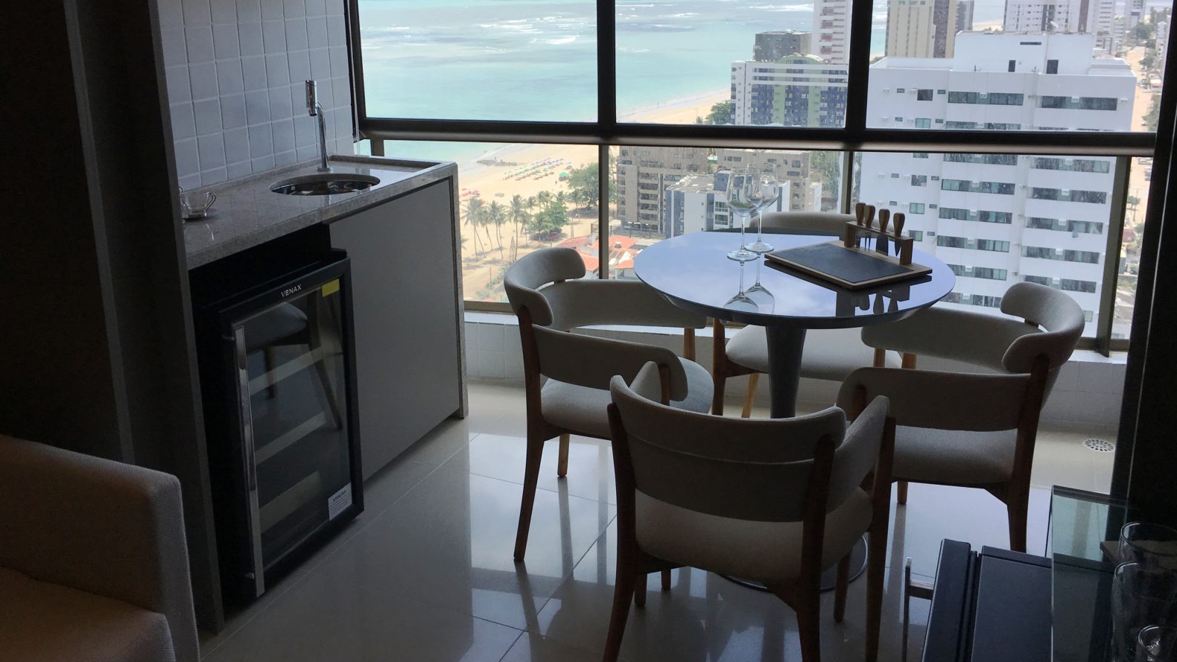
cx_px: 588
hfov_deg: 61.0
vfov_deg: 36.3
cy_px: 226
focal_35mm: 32
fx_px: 999
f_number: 2.2
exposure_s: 1/1221
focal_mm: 4.15
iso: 25
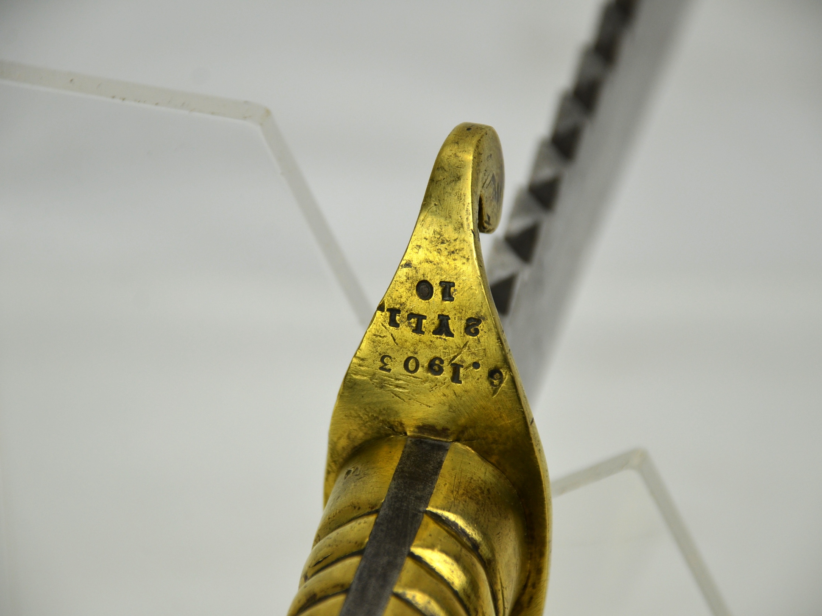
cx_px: 409
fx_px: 5237
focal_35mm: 221
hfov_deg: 9.0
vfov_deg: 6.7
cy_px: 308
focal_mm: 135
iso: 450
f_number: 5.6
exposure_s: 1/250
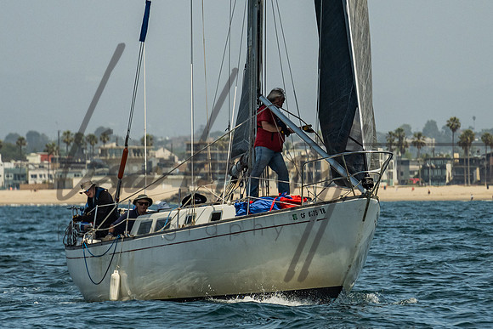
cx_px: 263
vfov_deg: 3.0
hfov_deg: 4.5
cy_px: 123
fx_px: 6253
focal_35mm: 457
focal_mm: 200
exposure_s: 1/1600
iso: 320
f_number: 6.3
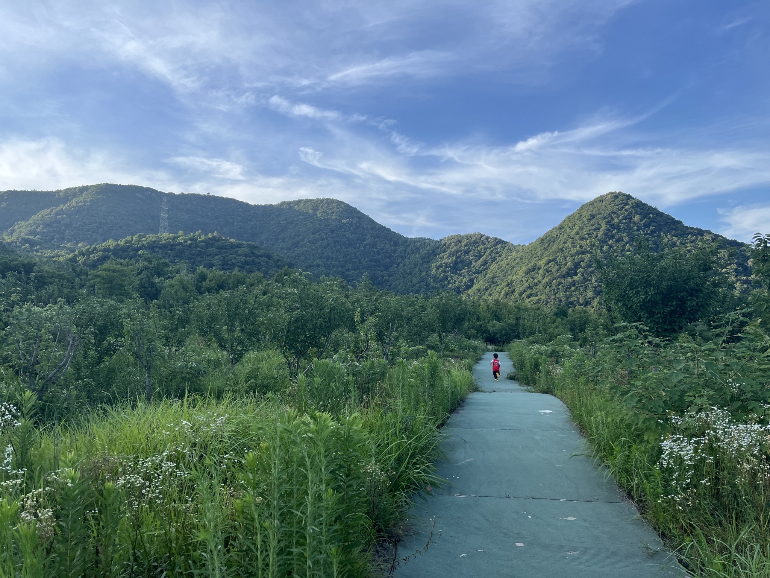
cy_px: 289
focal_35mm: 26
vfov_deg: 53.1
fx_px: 578
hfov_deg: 67.3
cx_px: 385
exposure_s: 1/1536
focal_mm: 5.1
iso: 50
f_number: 1.6
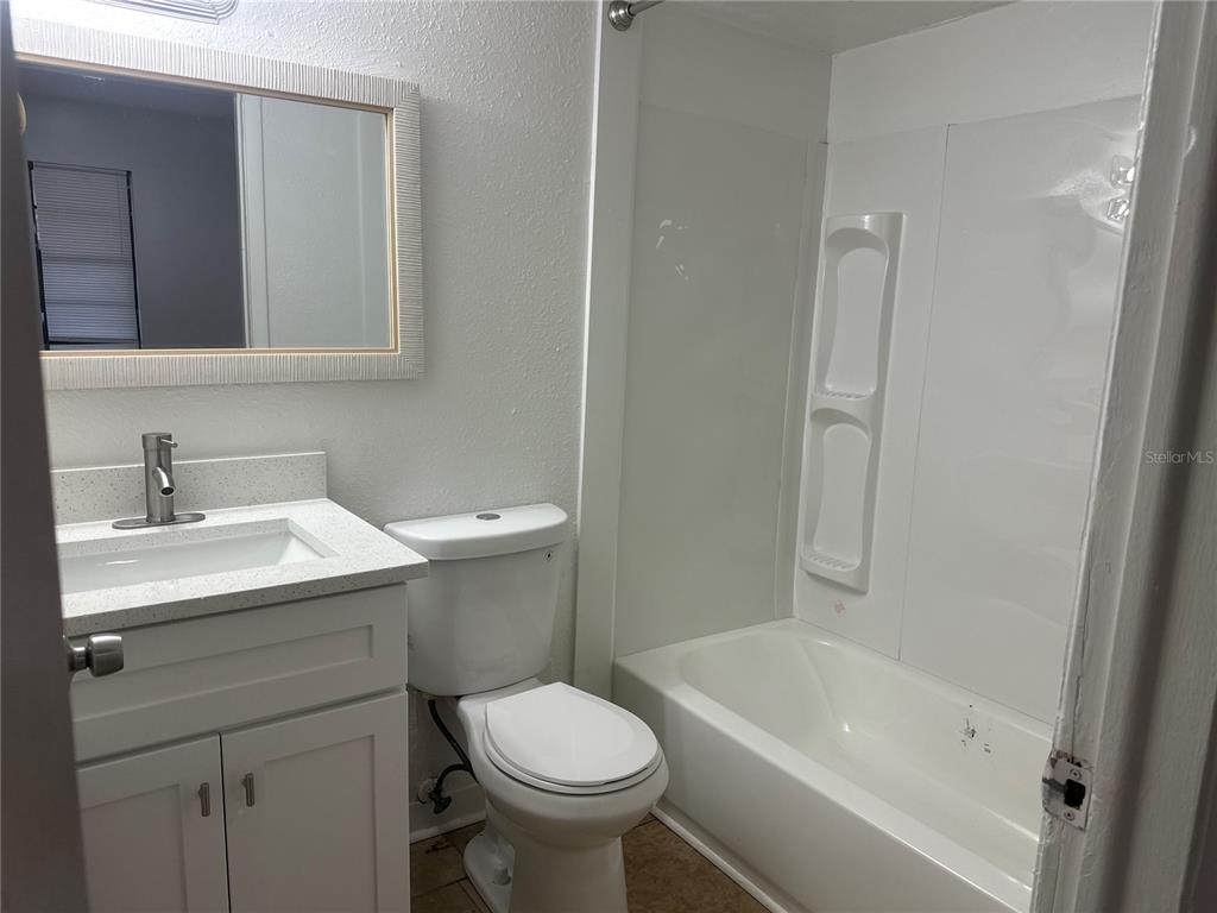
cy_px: 456
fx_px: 844
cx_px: 608
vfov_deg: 56.8
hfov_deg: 71.6
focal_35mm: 24
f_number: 1.78
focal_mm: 6.86
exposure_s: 1/120
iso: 80
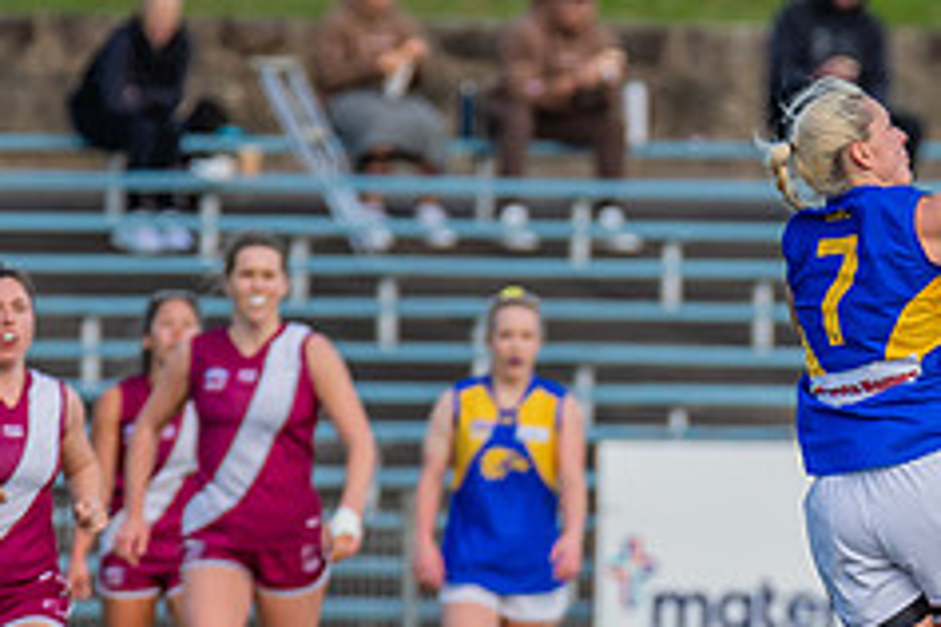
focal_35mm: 1262
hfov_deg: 1.6
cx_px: 1010
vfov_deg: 1.1
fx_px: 32985
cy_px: 461
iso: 800
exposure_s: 1/1600
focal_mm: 420
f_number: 7.1
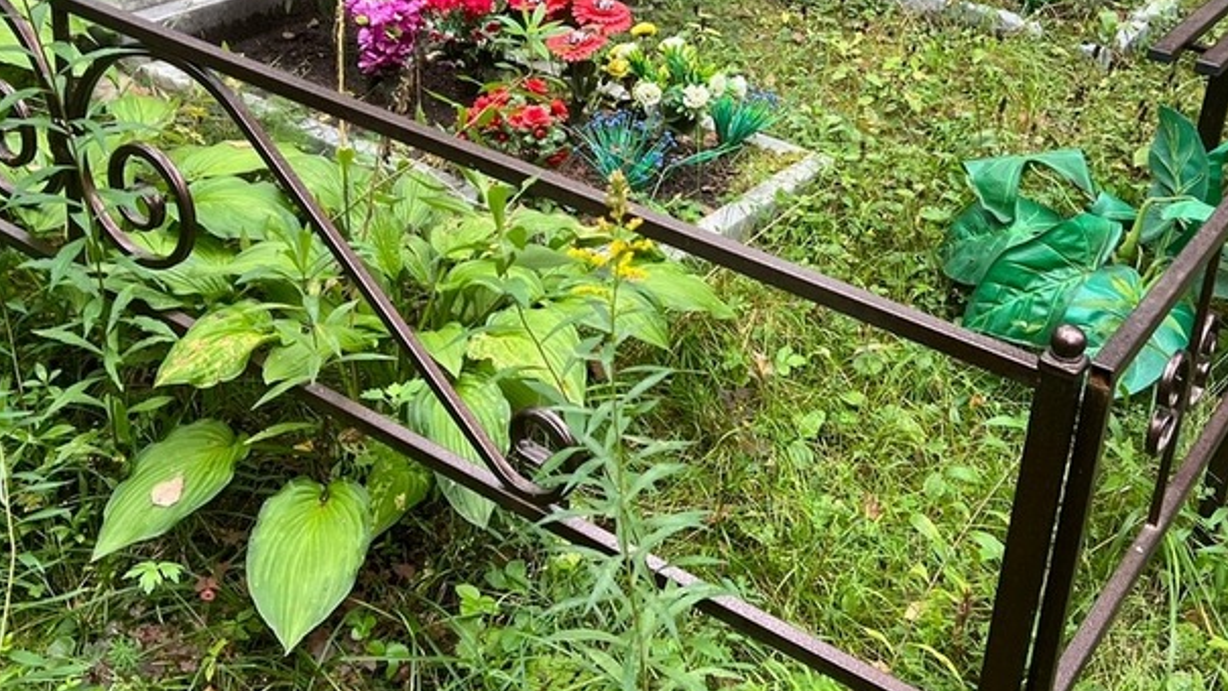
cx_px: 683
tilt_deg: -20.2
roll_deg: -5.5
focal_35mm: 48
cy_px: 100
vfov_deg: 24.4
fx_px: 1563
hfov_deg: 42.8
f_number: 1.5
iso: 40
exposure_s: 1/121
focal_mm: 5.7
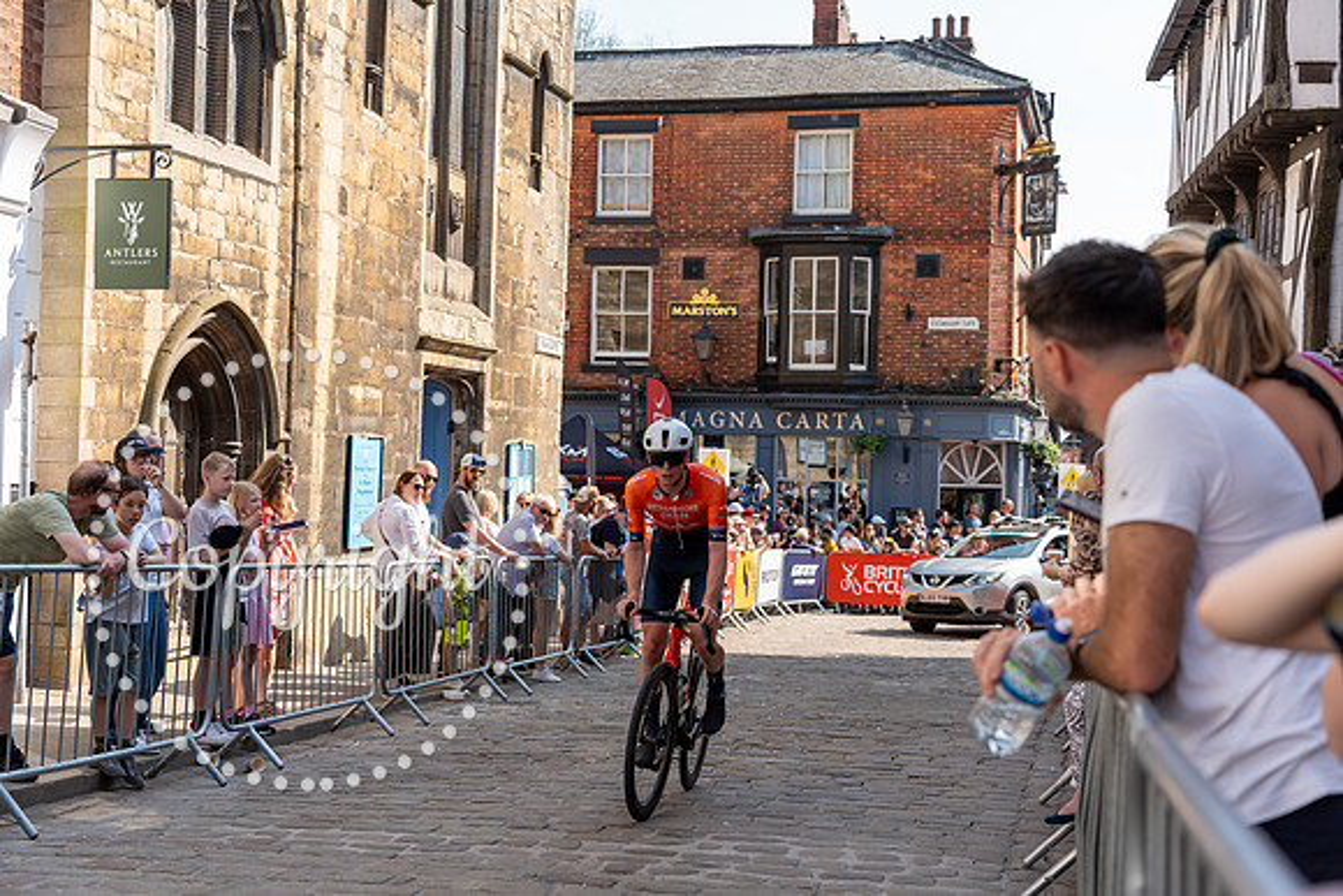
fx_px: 1604
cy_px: 448
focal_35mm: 43
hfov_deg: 45.4
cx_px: 672
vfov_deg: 31.2
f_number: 3.5
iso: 100
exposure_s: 1/500
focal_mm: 43
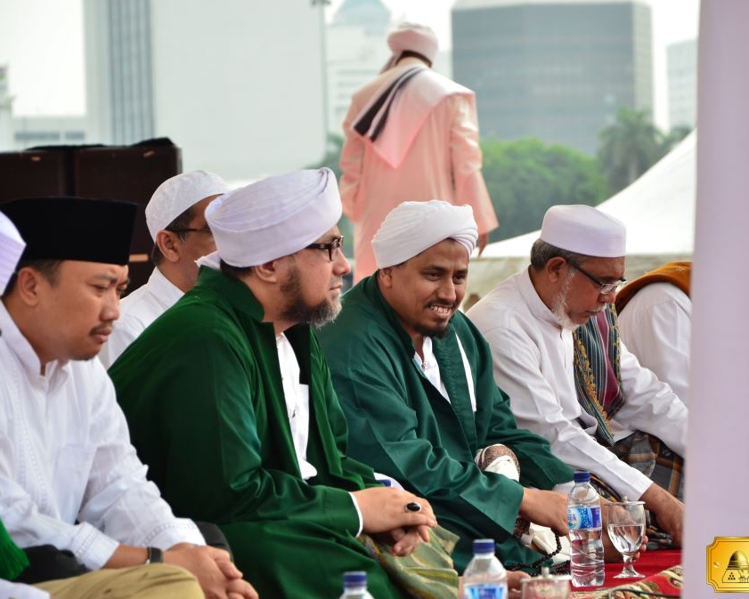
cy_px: 301
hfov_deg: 10.7
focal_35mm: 180
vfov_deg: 8.6
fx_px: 3981
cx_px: 429
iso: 800
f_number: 5.6
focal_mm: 105
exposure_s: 1/1250
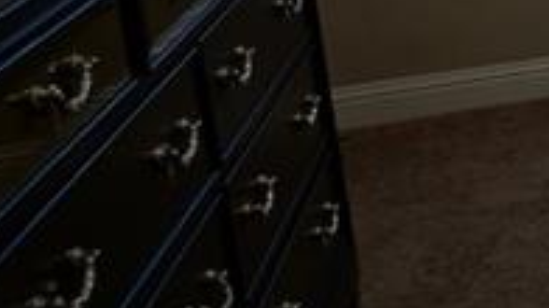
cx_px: 1370
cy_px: -188
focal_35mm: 82
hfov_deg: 14.4
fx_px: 1193
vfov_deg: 13.6
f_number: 4
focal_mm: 10
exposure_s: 1/50
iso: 1250
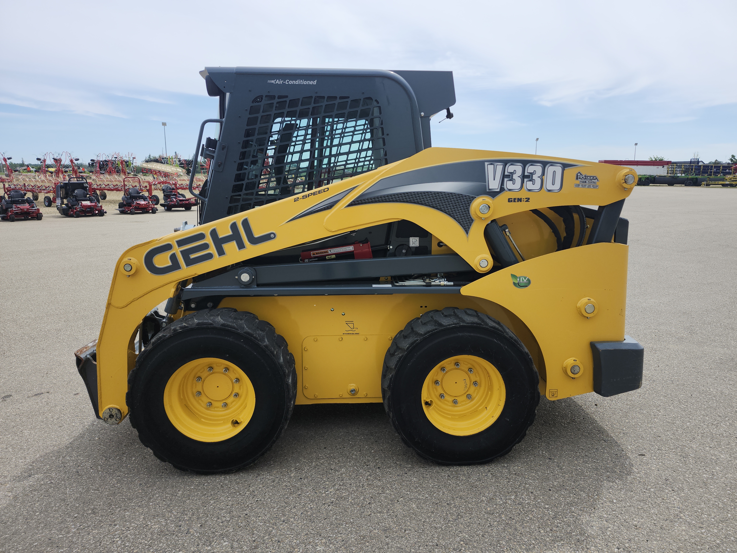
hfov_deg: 73.9
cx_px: 368
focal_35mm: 23
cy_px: 276
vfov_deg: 58.9
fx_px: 490
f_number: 1.8
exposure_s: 1/1597
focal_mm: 5.54
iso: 25
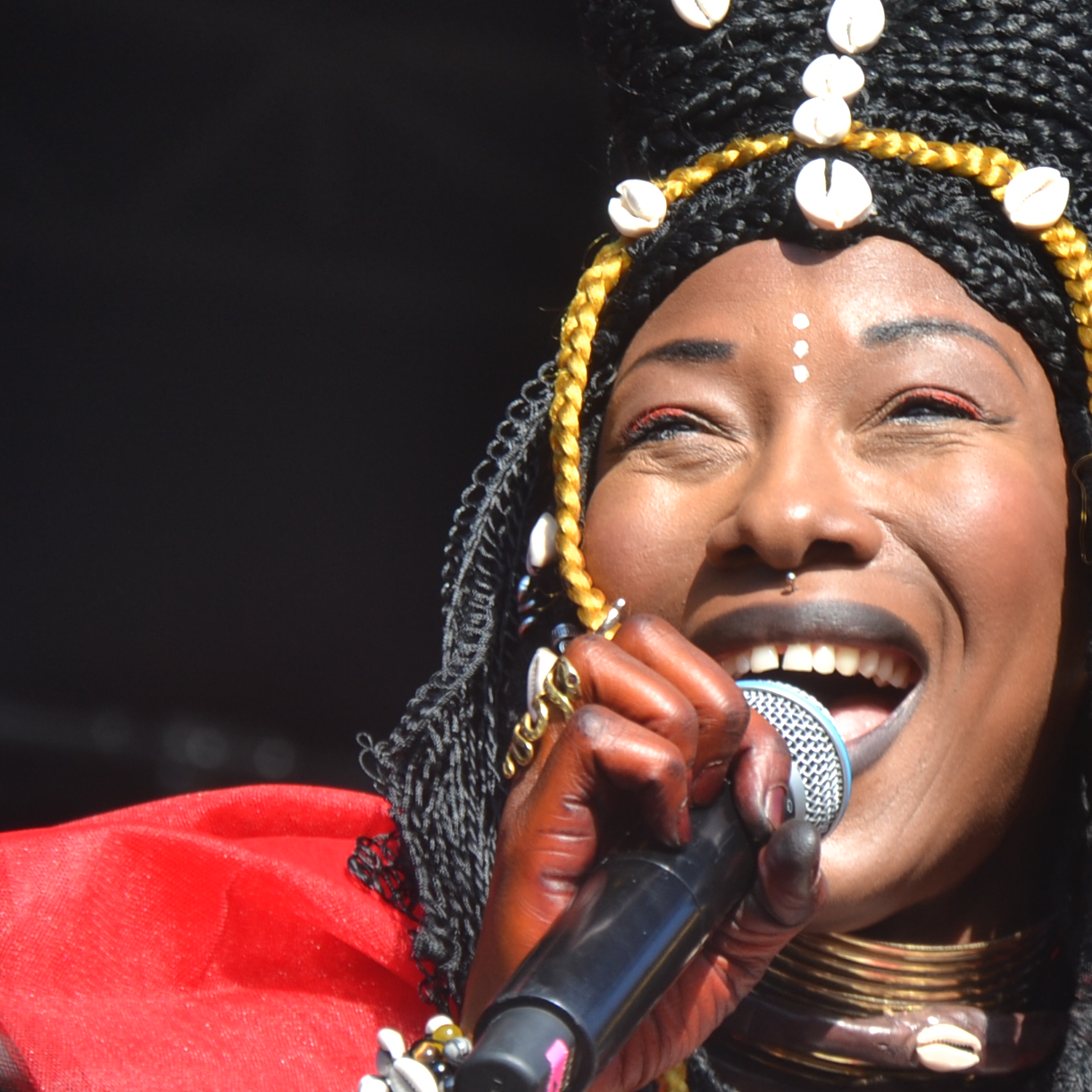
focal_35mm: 378
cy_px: 609
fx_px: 13498
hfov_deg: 4.6
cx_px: 691
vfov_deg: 4.6
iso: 100
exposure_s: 1/125
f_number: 5.6
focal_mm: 105
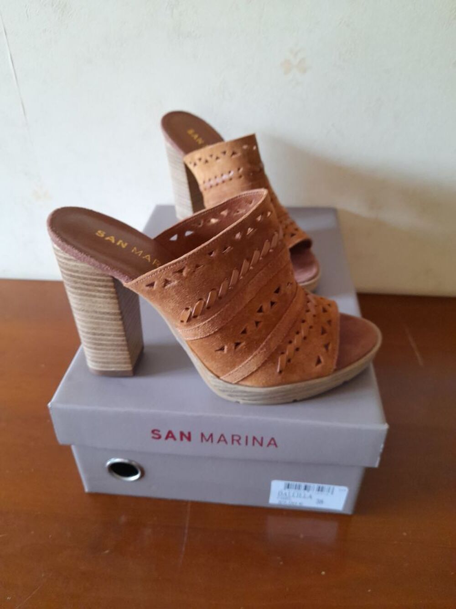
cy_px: 304
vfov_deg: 69.4
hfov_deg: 54.9
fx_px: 439
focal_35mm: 25
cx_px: 228
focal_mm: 4.6
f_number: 2
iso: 200
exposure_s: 1/60
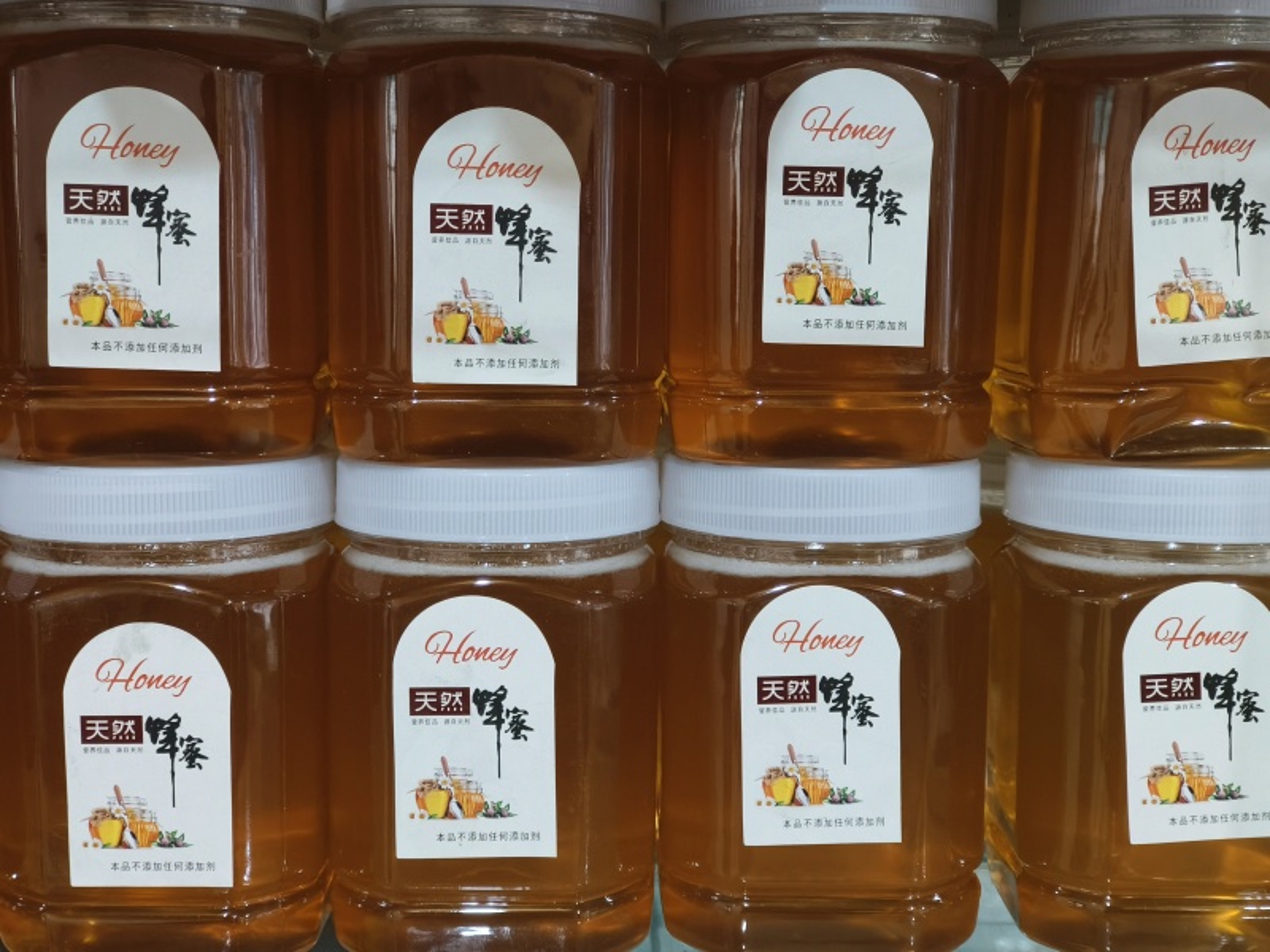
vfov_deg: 29.7
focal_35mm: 49
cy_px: 476
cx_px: 635
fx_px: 1798
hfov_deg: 38.9
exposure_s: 1/50
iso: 372
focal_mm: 6.7
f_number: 2
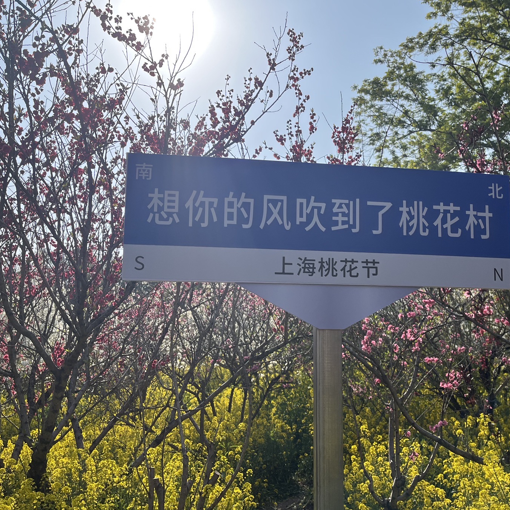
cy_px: 270
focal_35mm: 34
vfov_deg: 48.4
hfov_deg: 48.0
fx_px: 567
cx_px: 317
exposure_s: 1/4149
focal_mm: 5.1
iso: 50
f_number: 1.6
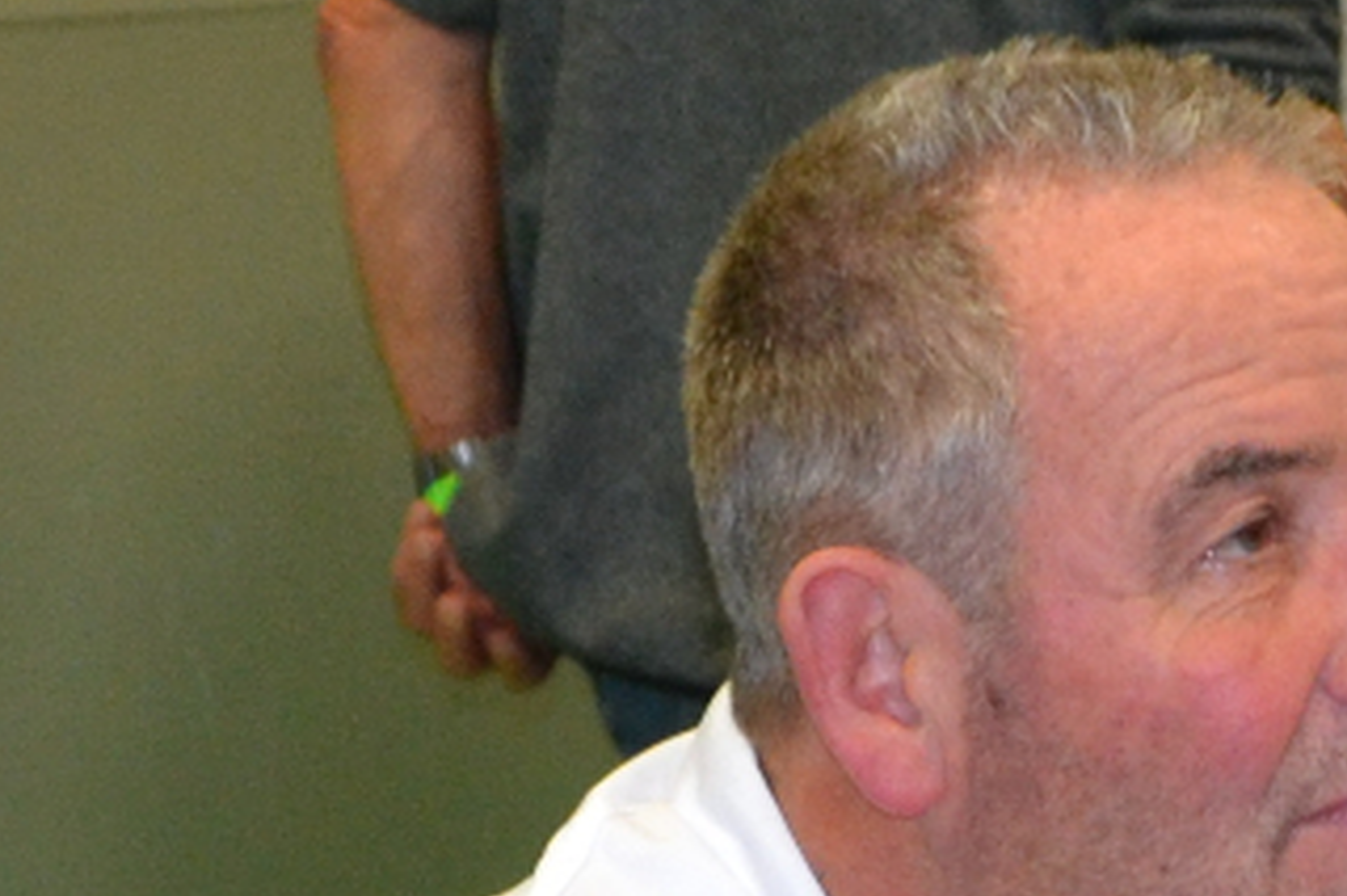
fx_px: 7891
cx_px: 1280
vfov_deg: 6.5
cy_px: 970
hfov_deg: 9.7
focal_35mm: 211
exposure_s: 1/60
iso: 1100
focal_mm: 22
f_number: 3.8
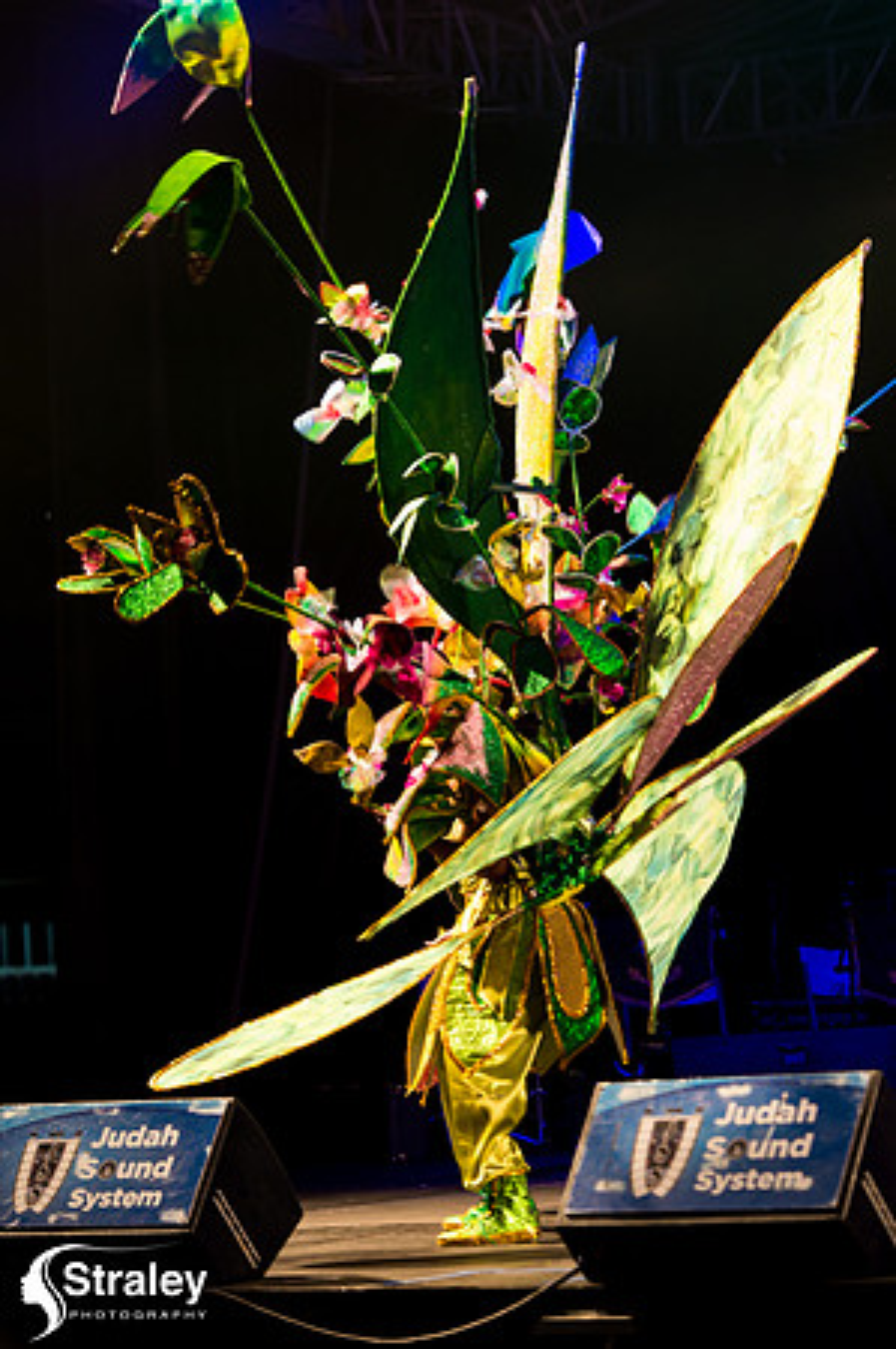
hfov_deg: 12.4
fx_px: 4116
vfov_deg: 18.6
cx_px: 448
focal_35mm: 110
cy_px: 674
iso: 2500
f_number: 5.6
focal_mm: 110
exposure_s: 1/160
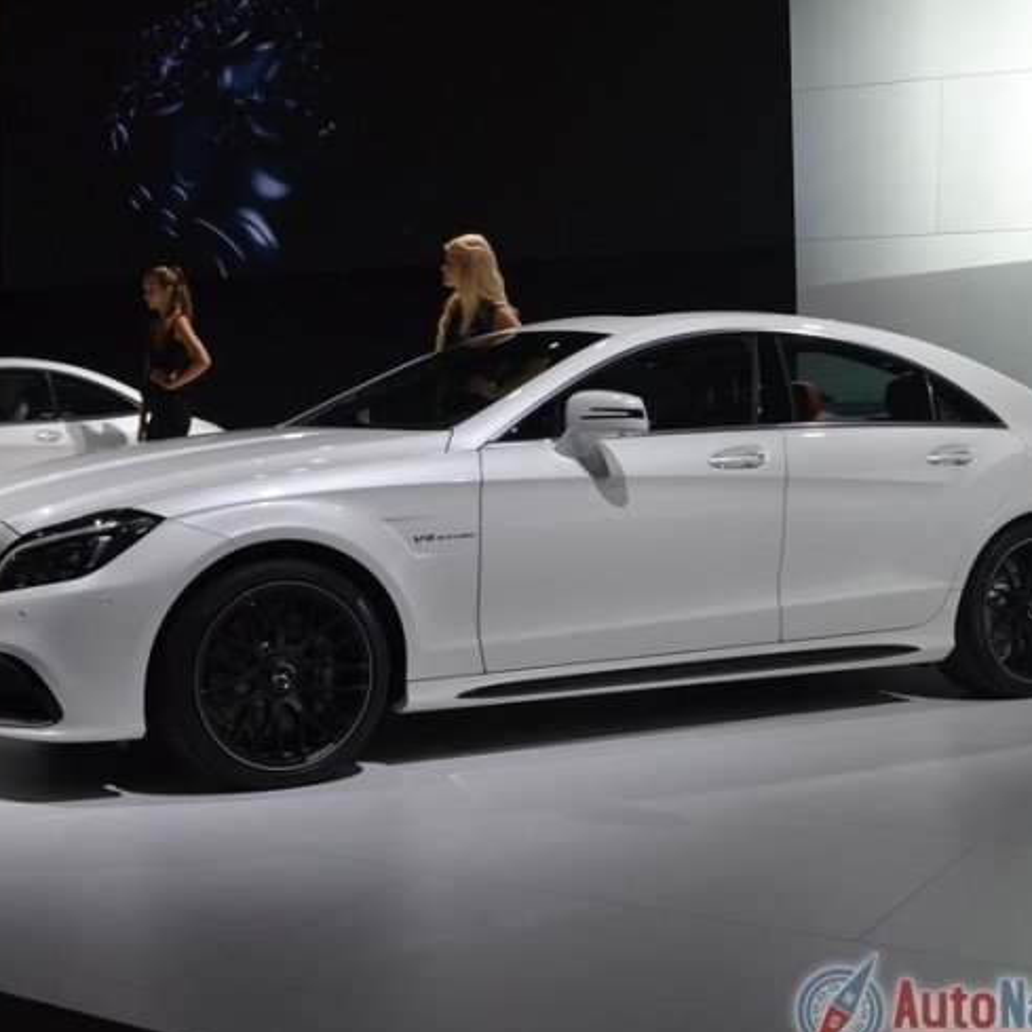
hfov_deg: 34.0
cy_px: 527
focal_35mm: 50
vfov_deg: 34.0
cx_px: 488
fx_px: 1686
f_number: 5.6
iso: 180
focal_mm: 24
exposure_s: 1/125
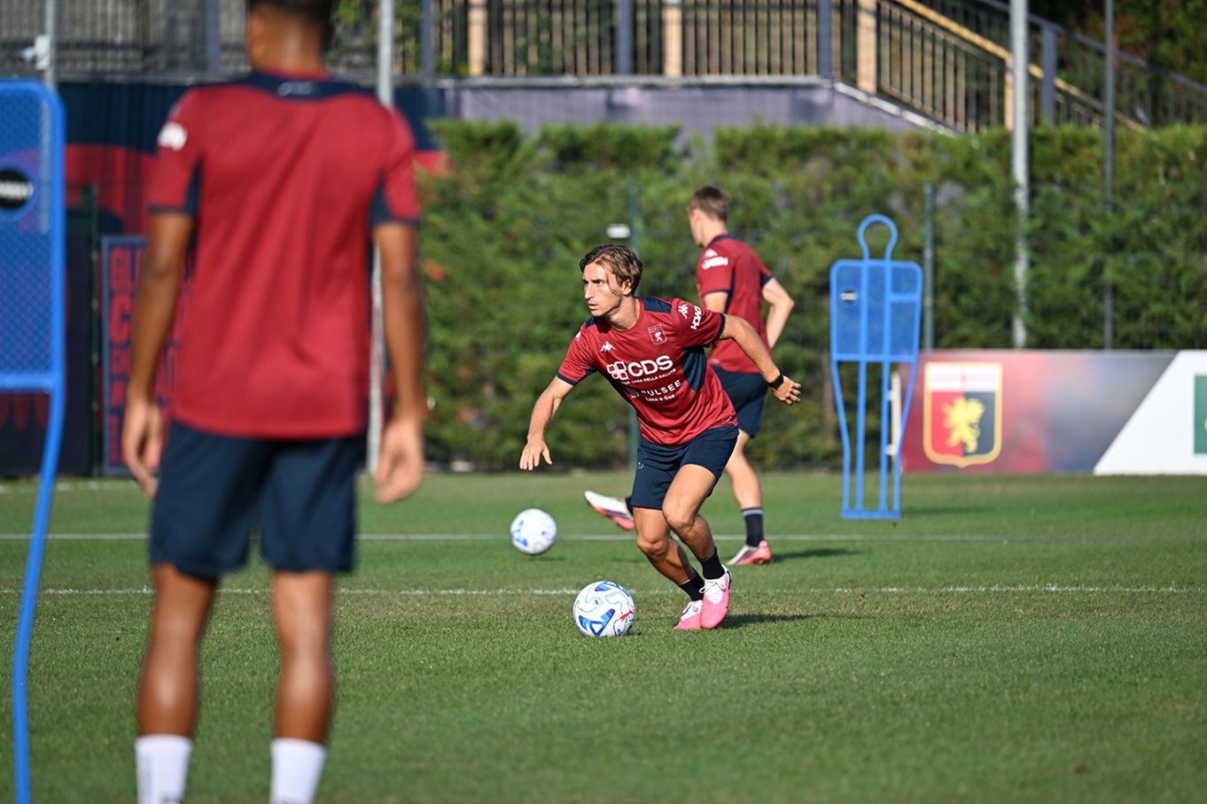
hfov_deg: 5.2
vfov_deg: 3.4
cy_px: 402
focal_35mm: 400
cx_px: 604
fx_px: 13410
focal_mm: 400
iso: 500
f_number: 5.6
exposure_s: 1/2000
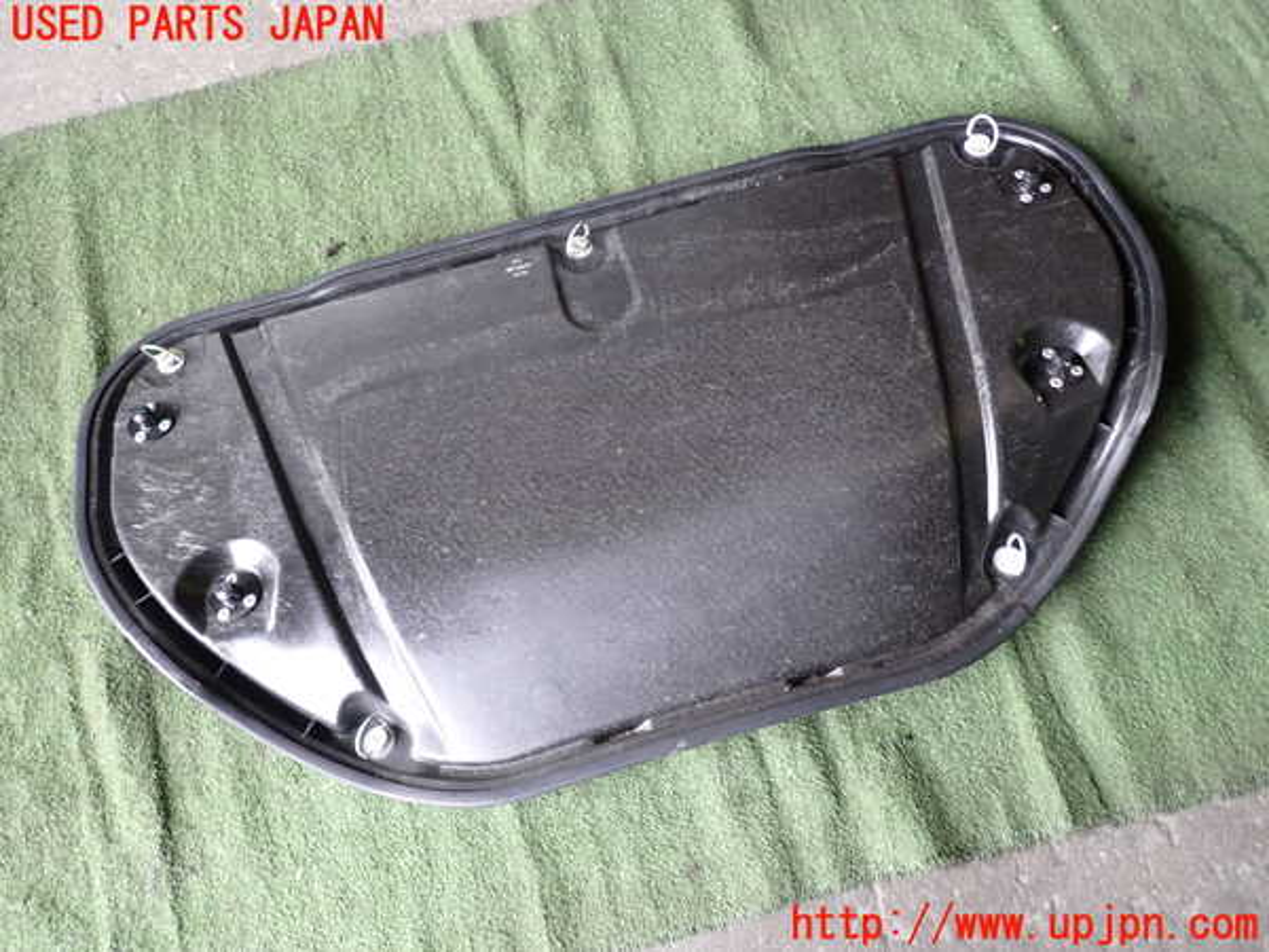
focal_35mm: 25
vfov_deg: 54.9
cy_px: 476
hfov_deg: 69.4
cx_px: 634
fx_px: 916
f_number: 2
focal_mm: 4.5
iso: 200
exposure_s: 1/60
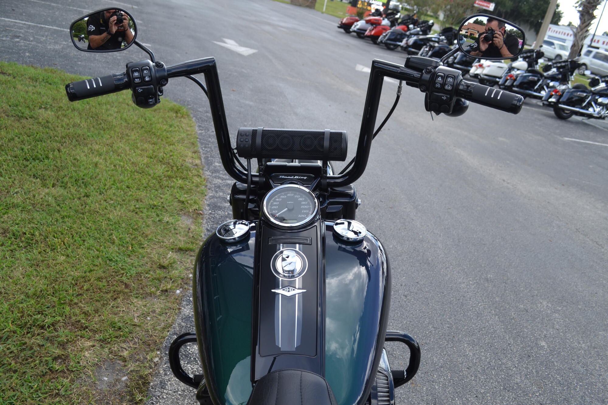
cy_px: 202
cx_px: 304
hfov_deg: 57.2
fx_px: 557
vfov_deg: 40.0
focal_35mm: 33
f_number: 6.3
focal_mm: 22
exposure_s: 1/160
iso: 100
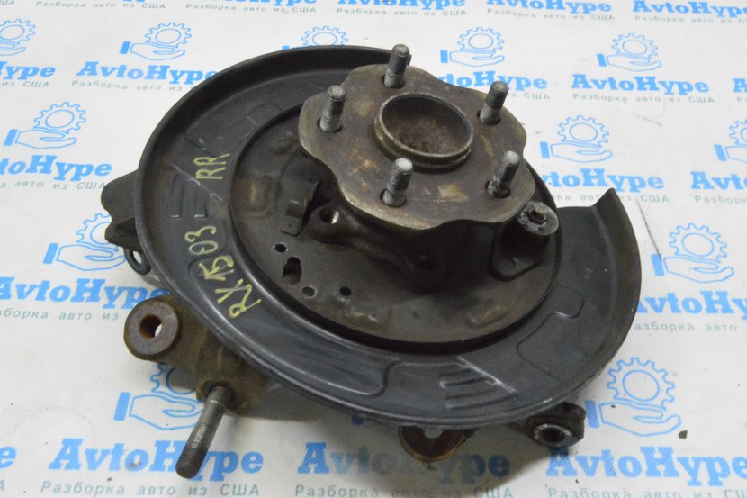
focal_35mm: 37
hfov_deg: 51.9
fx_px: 768
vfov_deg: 35.9
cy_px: 235
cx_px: 390
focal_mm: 20
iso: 6400
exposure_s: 1/15
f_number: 20
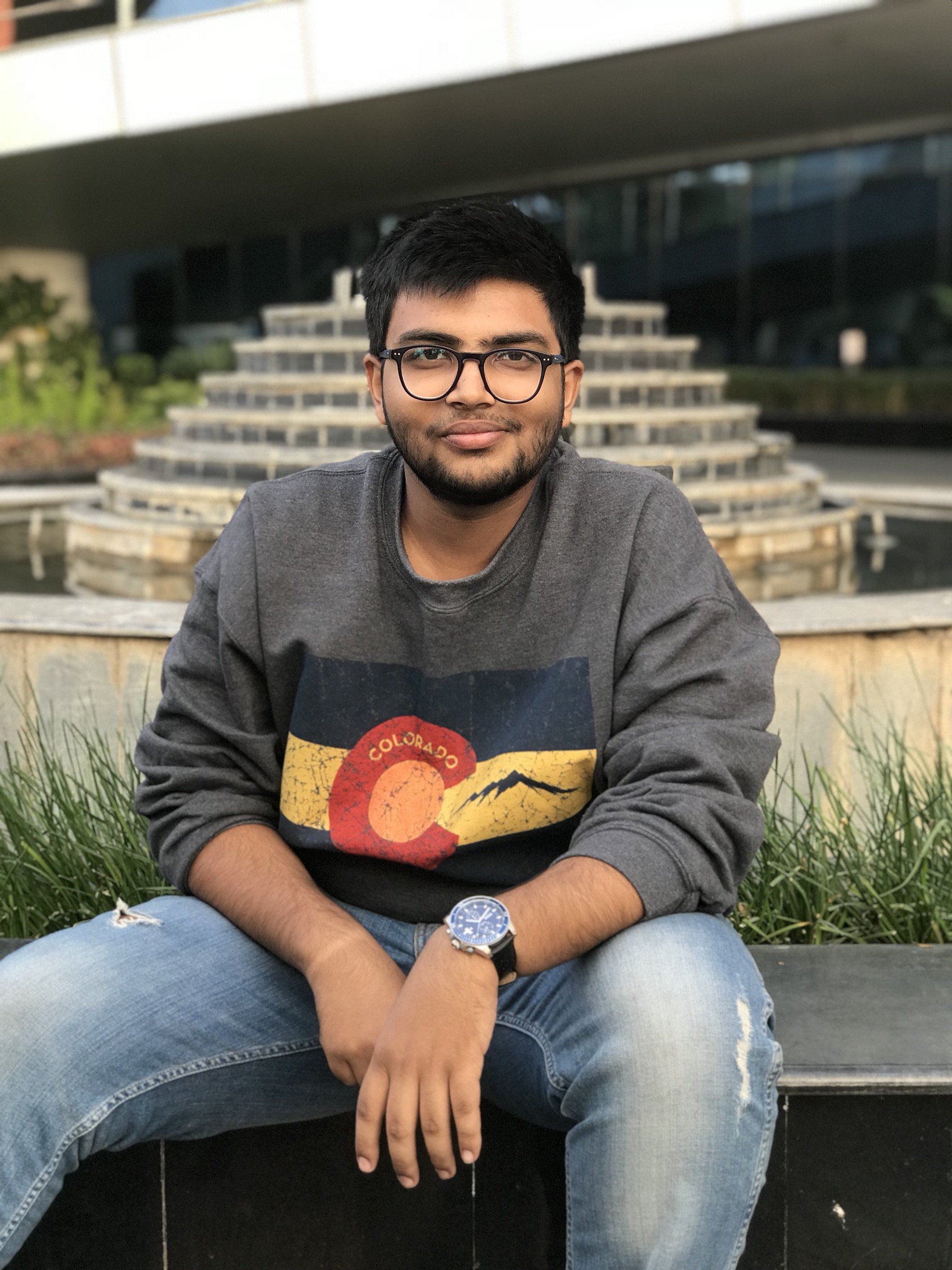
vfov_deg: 33.8
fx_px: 2090
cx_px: 476
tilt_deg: -7.2
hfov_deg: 25.7
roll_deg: +0.0
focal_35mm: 57
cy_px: 635
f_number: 2.8
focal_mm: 6.6
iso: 50
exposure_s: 1/100
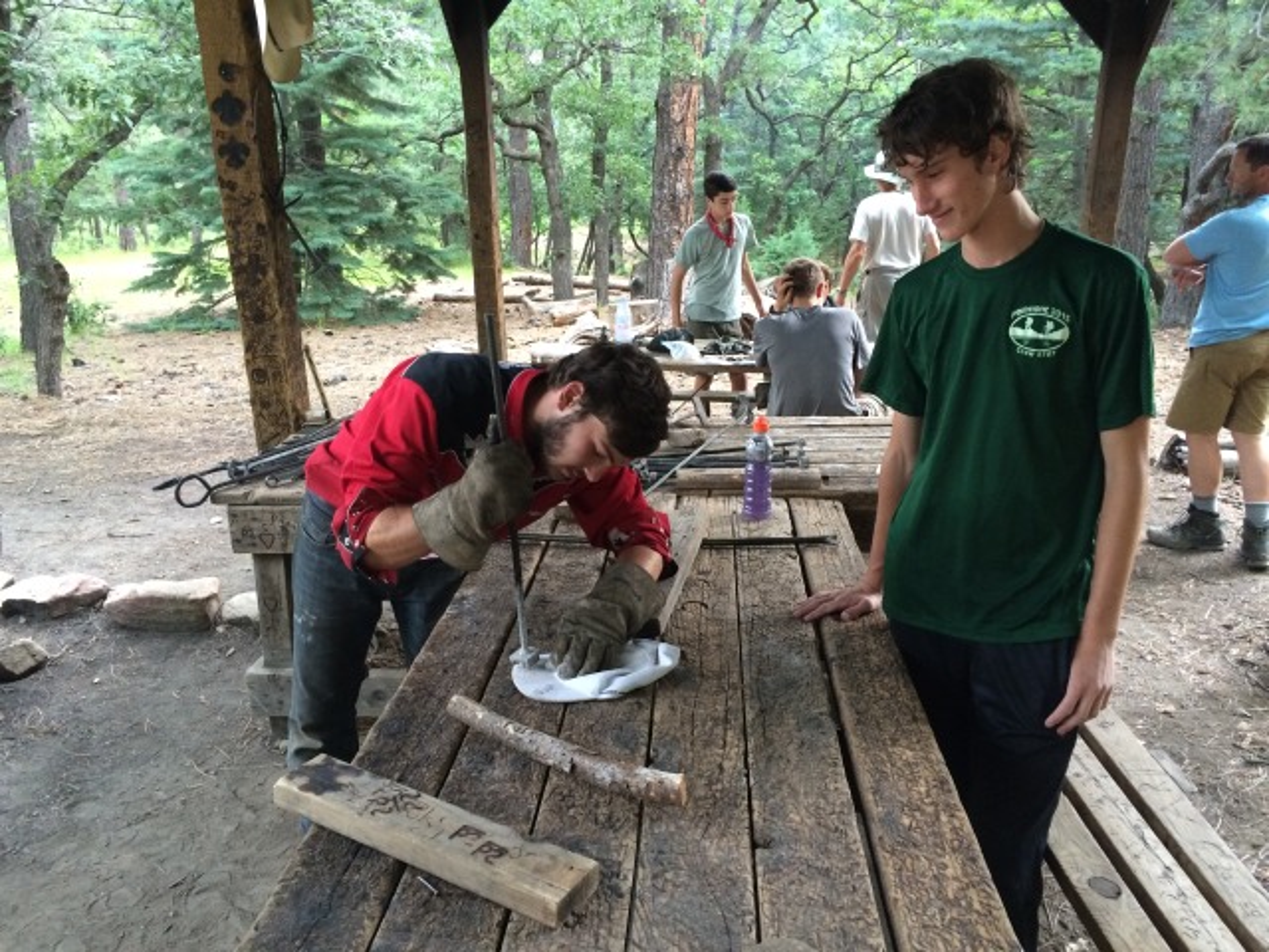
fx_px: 1063
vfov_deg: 48.2
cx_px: 634
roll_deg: +1.3
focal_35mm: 29
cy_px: 476
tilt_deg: -18.9
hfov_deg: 61.7
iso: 200
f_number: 2.2
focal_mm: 4.15
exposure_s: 1/30
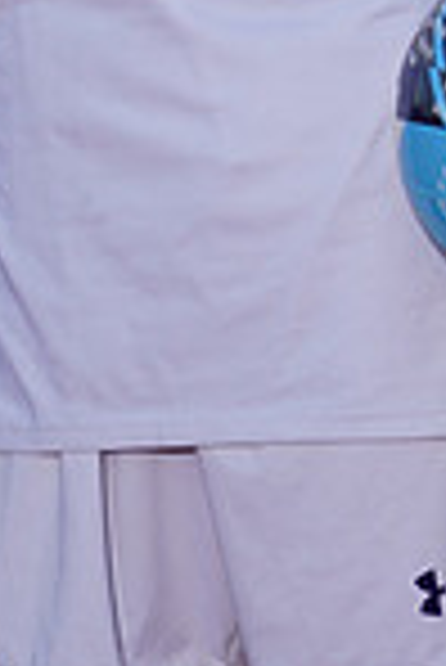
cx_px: 345
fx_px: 29106
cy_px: -382
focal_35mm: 1570
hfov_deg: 0.9
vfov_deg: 1.3
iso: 200
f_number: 5.6
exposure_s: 1/250
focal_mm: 400
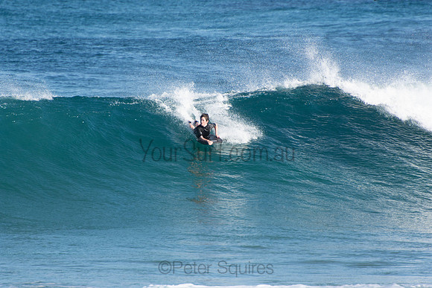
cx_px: 216
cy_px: 144
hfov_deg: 3.4
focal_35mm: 600
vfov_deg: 2.3
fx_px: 7201
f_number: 5.6
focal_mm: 400
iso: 400
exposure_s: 1/1250
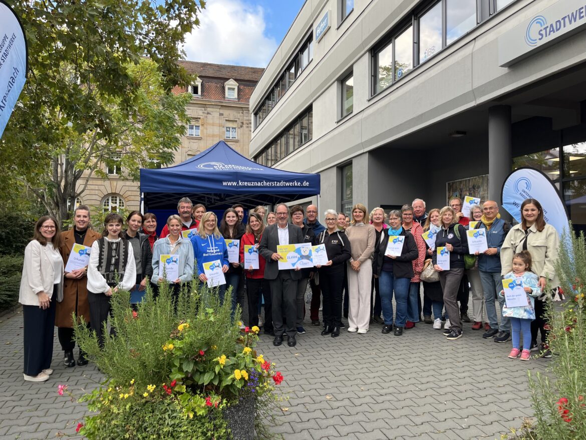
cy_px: 220
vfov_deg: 53.1
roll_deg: -0.4
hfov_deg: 67.3
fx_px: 440
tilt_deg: +1.9
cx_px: 293
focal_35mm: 26
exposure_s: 1/328
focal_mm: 5.1
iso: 50
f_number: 1.6
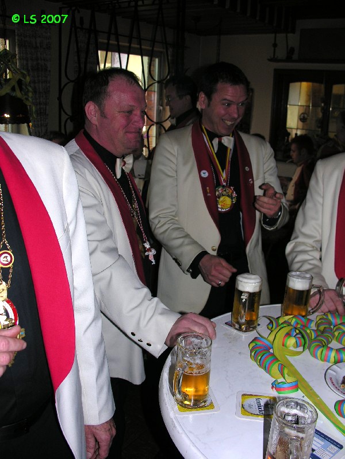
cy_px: 230
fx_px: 465
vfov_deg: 52.6
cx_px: 172
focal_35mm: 35
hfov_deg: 40.7
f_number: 2.8
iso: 50
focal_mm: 8.9
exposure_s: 1/60.1
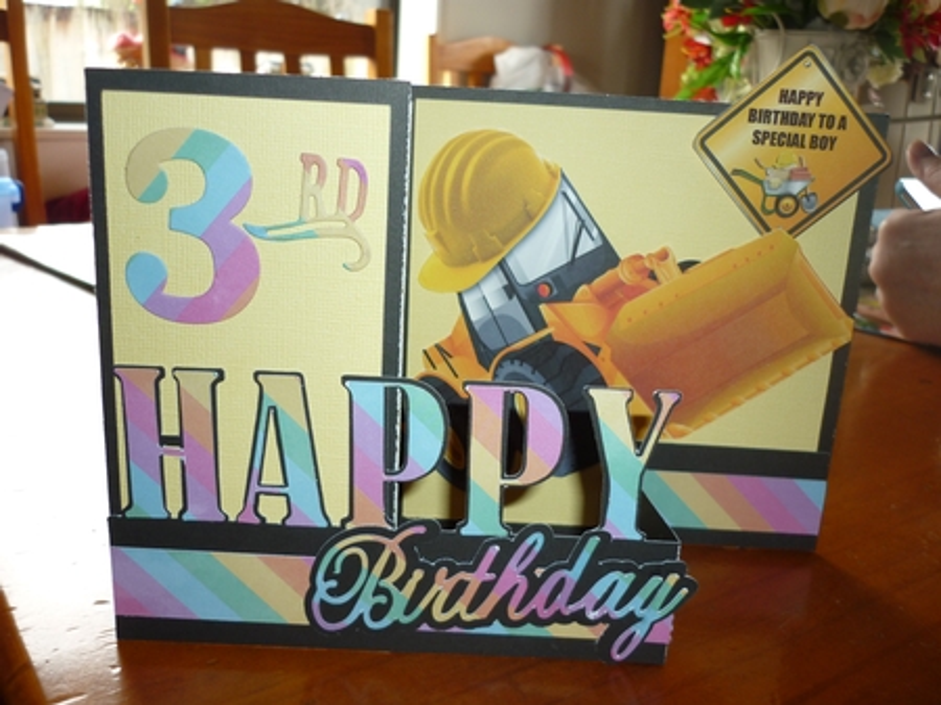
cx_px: 470
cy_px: 352
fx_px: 897
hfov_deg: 55.4
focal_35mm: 33
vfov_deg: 42.9
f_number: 2.8
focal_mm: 5.5
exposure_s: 1/30
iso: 100
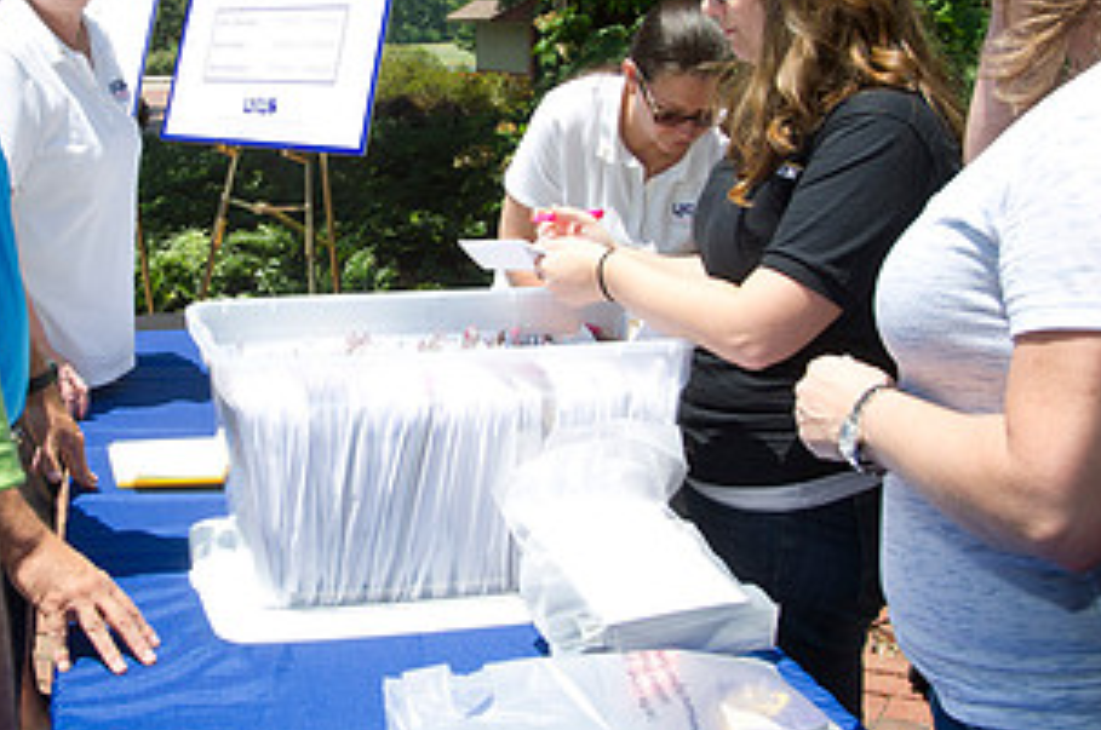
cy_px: 236
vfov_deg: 28.9
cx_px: 367
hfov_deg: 42.2
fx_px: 1405
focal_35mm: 46
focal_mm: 24
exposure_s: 1/200
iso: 200
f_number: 8
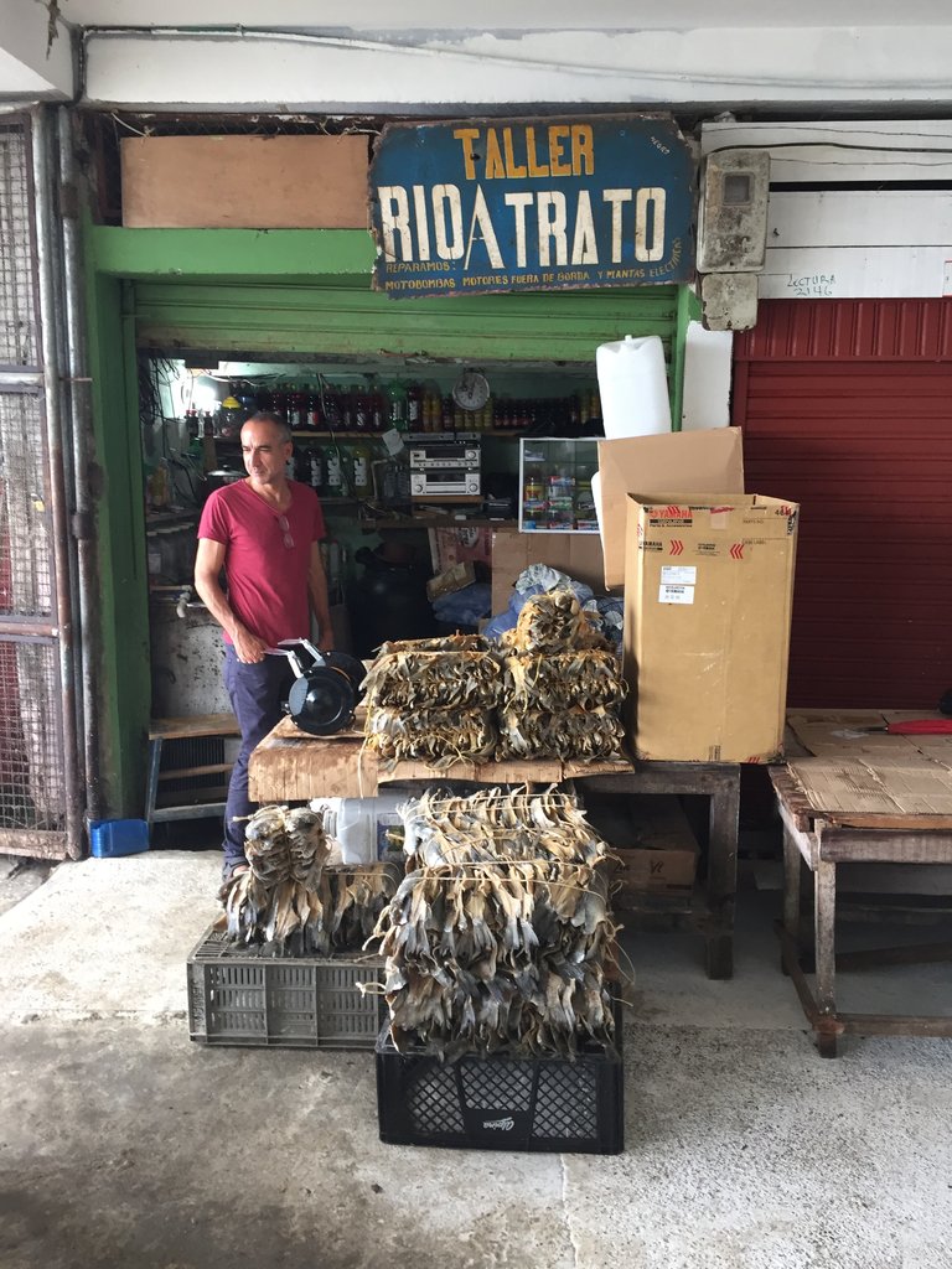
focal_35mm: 29
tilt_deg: -10.5
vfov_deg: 61.7
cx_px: 476
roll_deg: -0.8
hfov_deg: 48.2
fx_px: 1063
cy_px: 634
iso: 80
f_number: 2.2
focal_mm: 4.15
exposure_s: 1/30
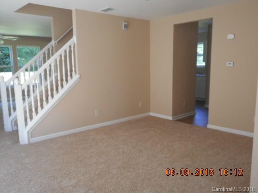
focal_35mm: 29
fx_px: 216
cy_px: 96
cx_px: 129
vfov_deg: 48.2
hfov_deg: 61.7
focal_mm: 5.2
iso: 140
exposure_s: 1/30
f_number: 4
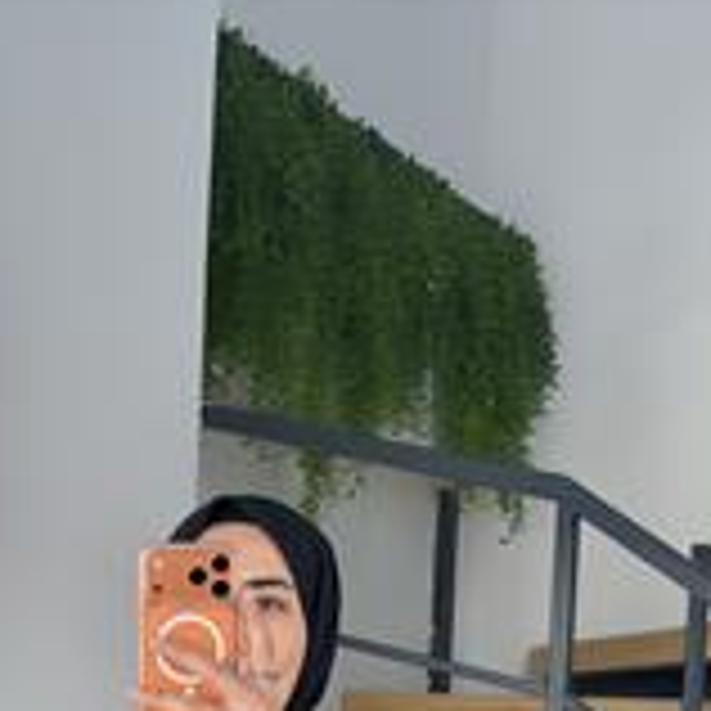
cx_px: 153
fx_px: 2579
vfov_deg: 15.0
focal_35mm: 111
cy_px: 902
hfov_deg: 15.6
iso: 64
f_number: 1.78
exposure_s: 1/197
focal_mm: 6.76
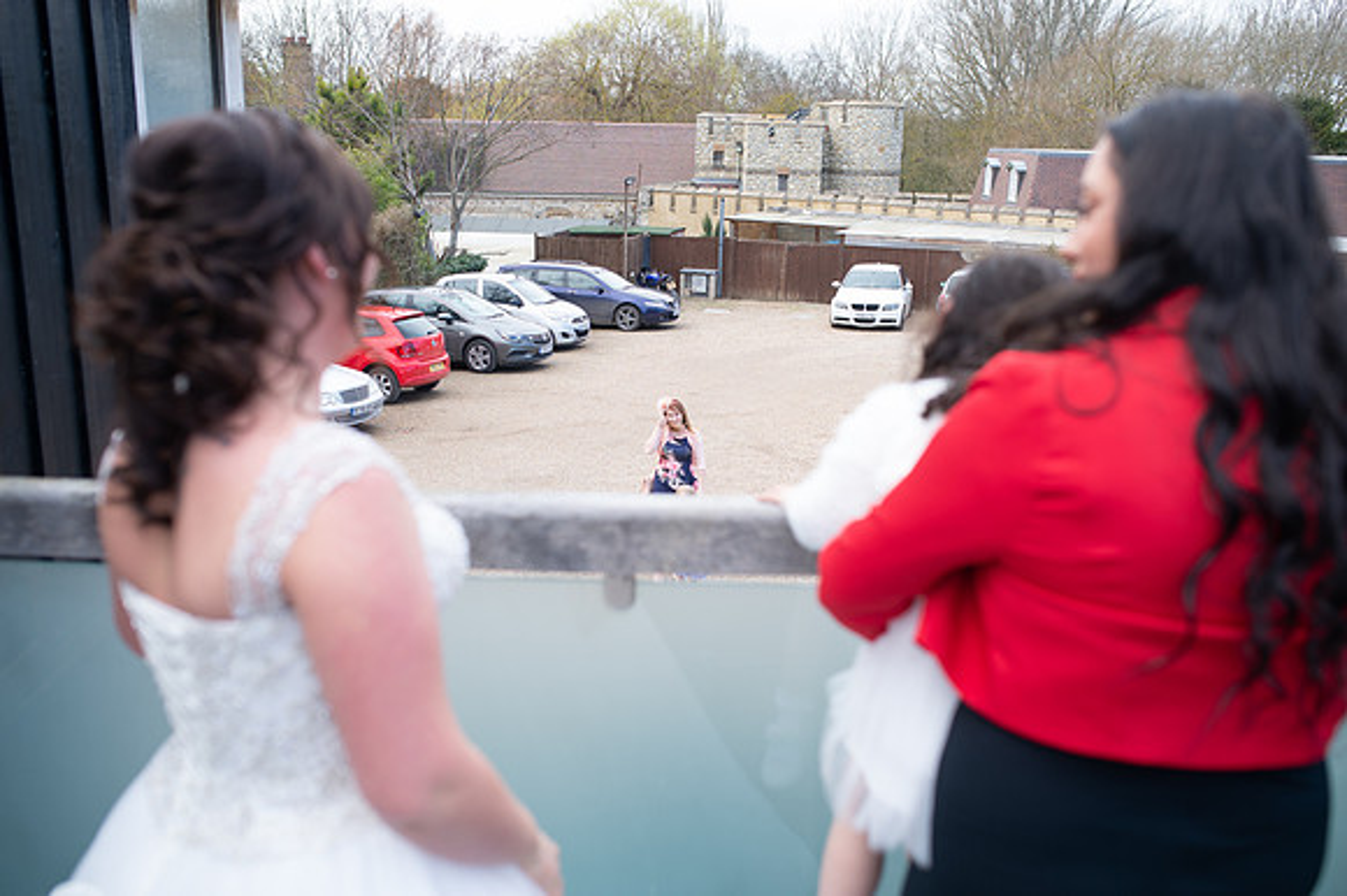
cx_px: 674
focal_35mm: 35
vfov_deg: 37.8
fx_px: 1309
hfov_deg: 54.5
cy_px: 448
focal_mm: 35
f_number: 3.2
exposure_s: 1/250
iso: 100
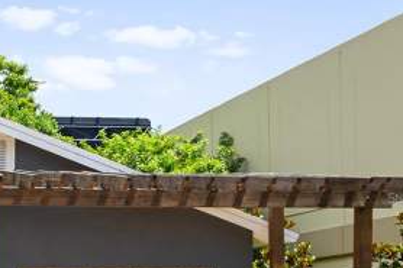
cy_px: 198
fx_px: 1063
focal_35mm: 95
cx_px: -128
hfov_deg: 19.7
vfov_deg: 14.3
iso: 100
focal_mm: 33
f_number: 8
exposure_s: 1/250
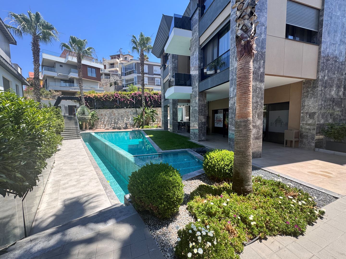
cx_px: 173
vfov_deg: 85.7
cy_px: 130
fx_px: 140
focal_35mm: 14
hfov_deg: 102.1
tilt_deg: -4.3
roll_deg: +1.2
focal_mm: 2.22
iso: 40
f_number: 2.2
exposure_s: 1/488
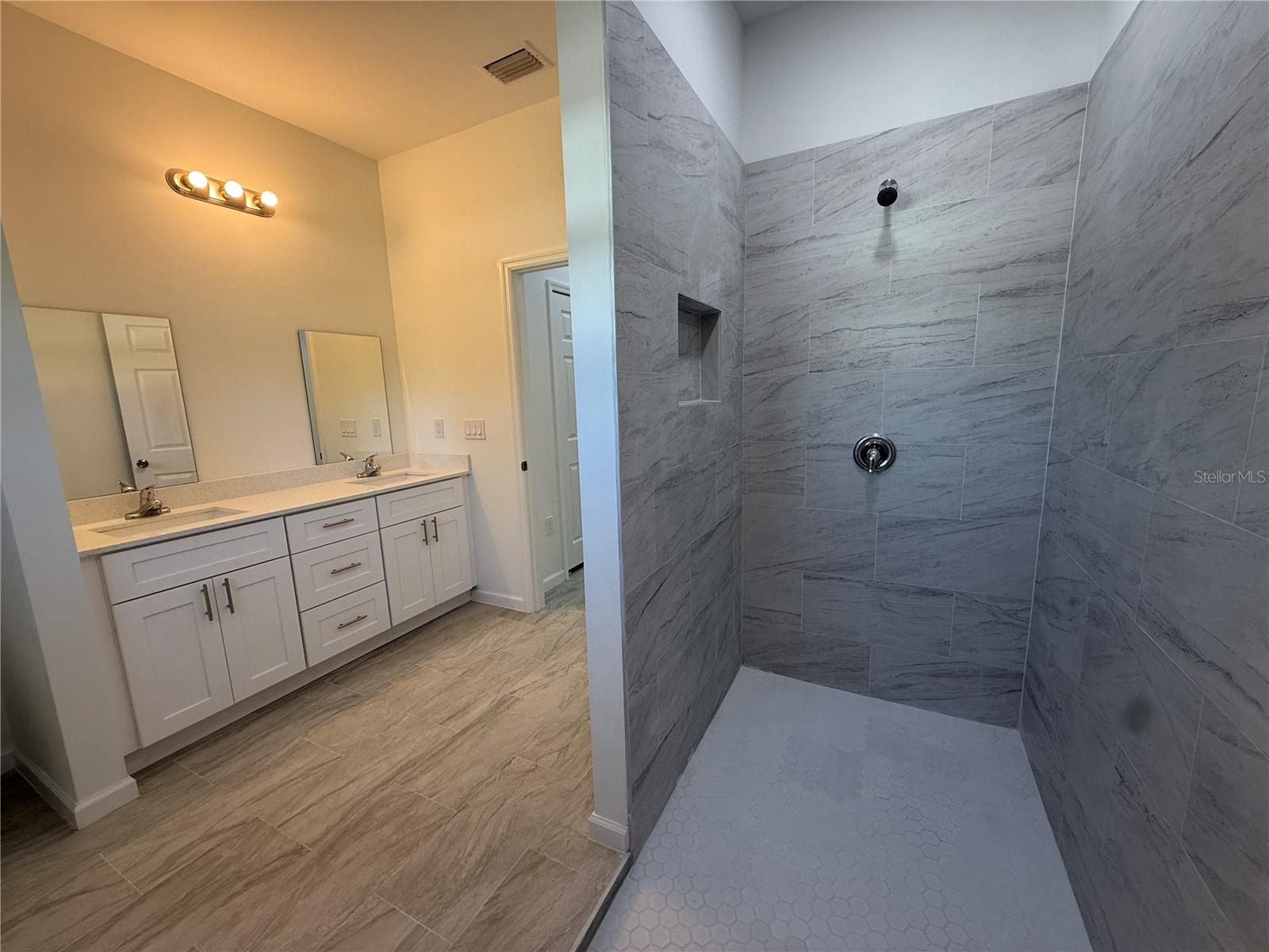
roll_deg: +2.3
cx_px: 634
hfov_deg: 102.1
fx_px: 513
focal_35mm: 14
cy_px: 476
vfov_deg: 85.7
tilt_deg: -8.5
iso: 125
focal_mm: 2.22
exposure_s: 1/120
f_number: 2.2
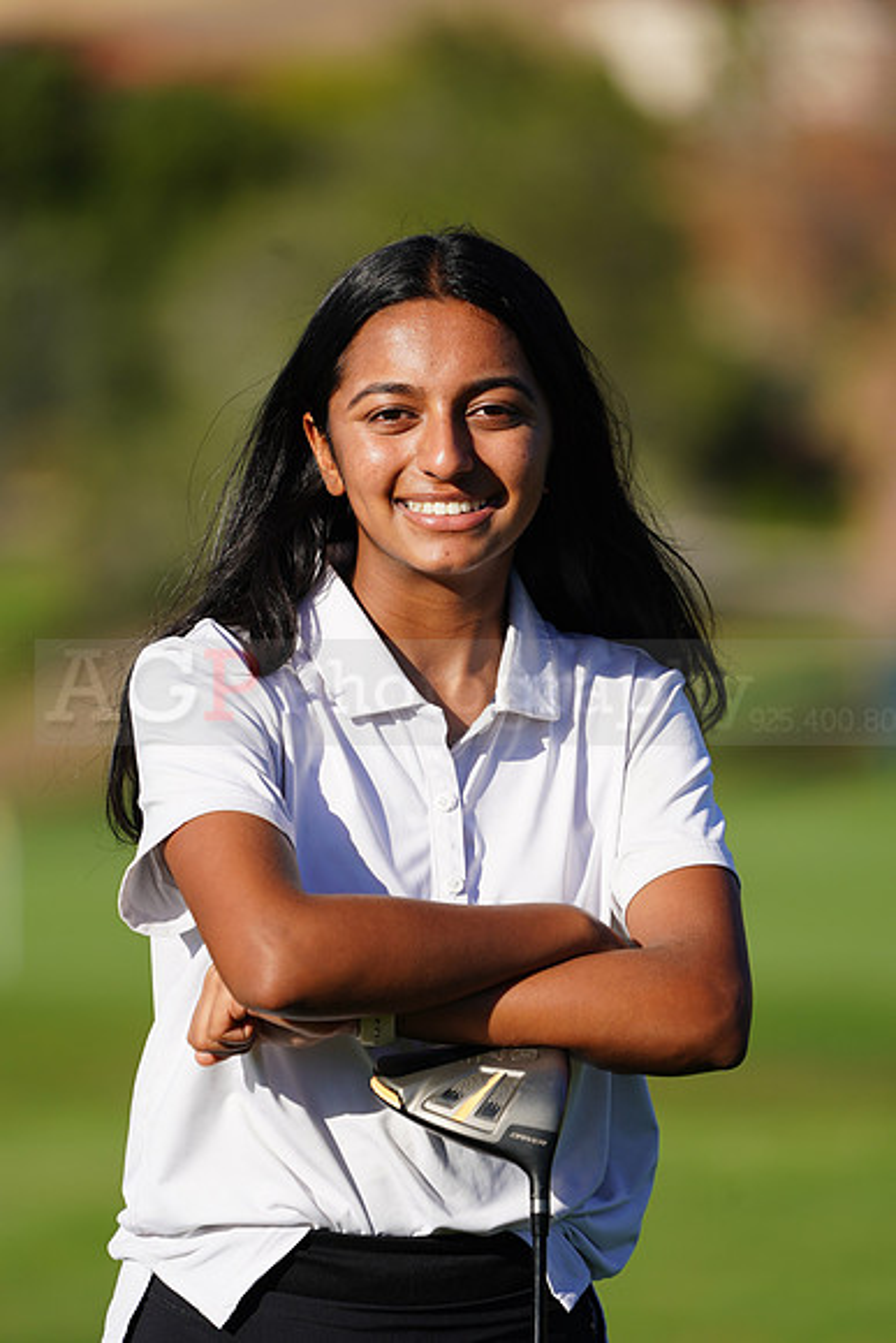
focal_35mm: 352
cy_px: 672
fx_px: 13132
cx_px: 448
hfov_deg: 3.9
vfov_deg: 5.9
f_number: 5.6
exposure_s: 1/500
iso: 100
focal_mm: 352
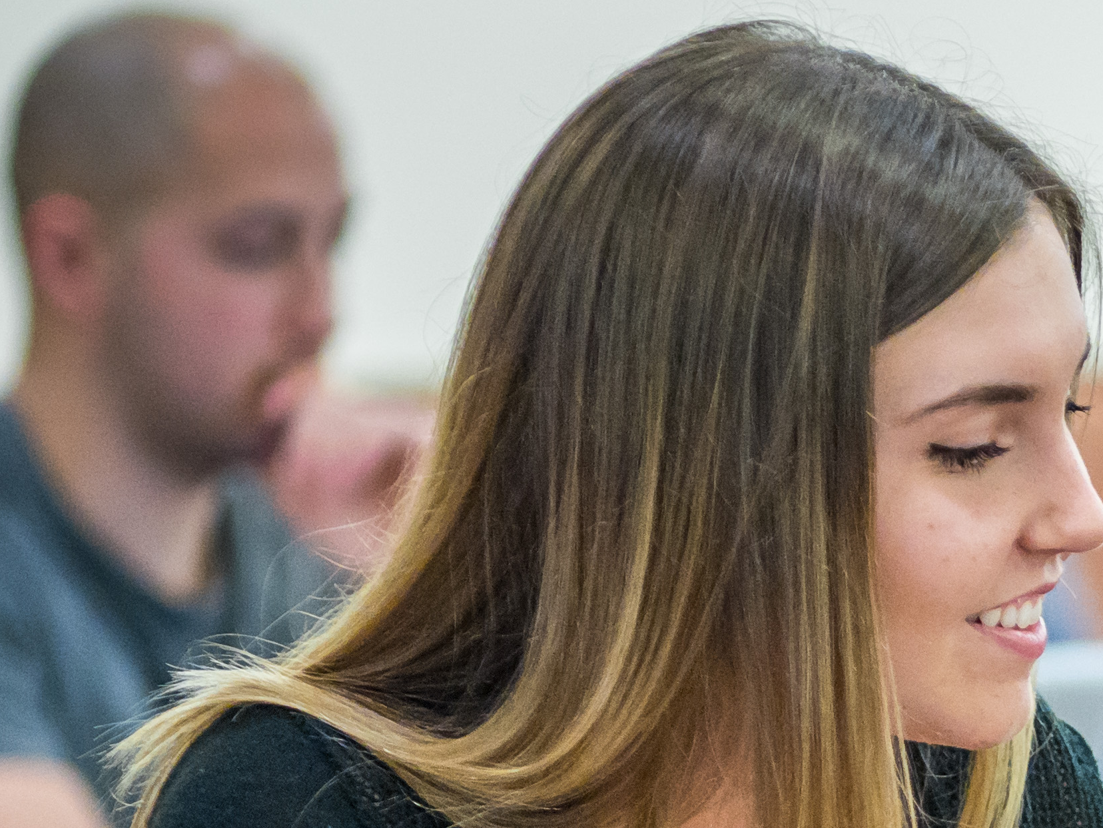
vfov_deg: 3.6
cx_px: 1394
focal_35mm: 416
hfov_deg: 4.7
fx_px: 13259
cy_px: 1051
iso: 2000
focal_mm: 75
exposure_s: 1/160
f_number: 1.8
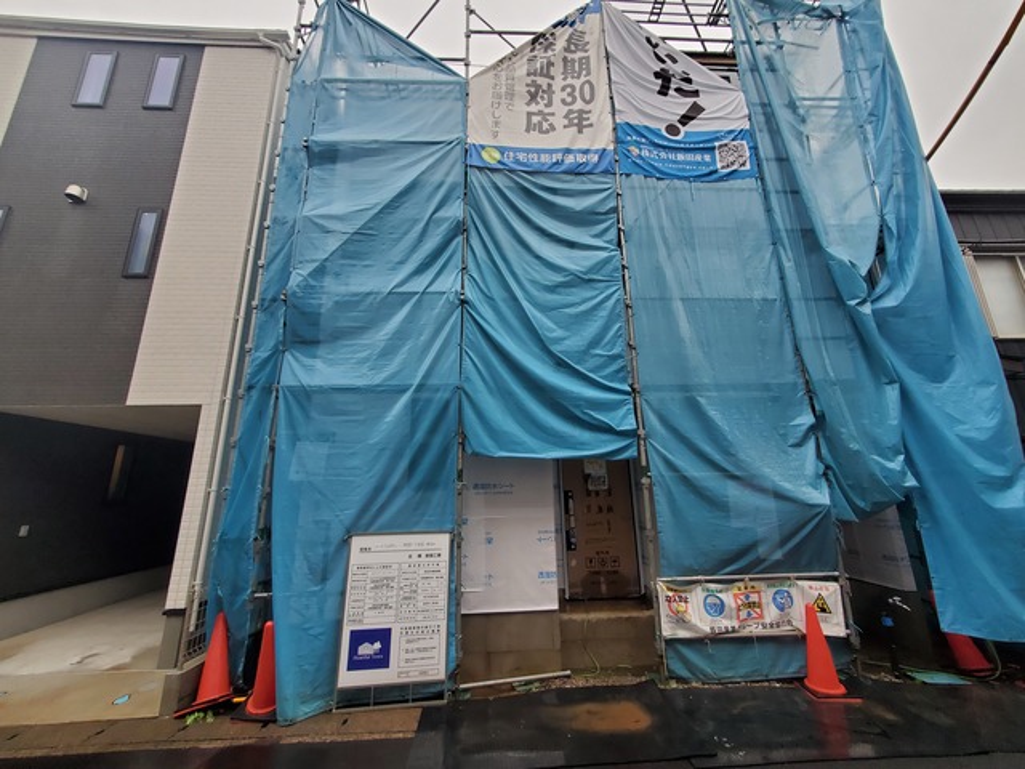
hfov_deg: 106.2
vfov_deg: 89.9
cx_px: 512
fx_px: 385
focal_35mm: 13
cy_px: 384
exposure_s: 1/100
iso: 80
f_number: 2.2
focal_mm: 1.8
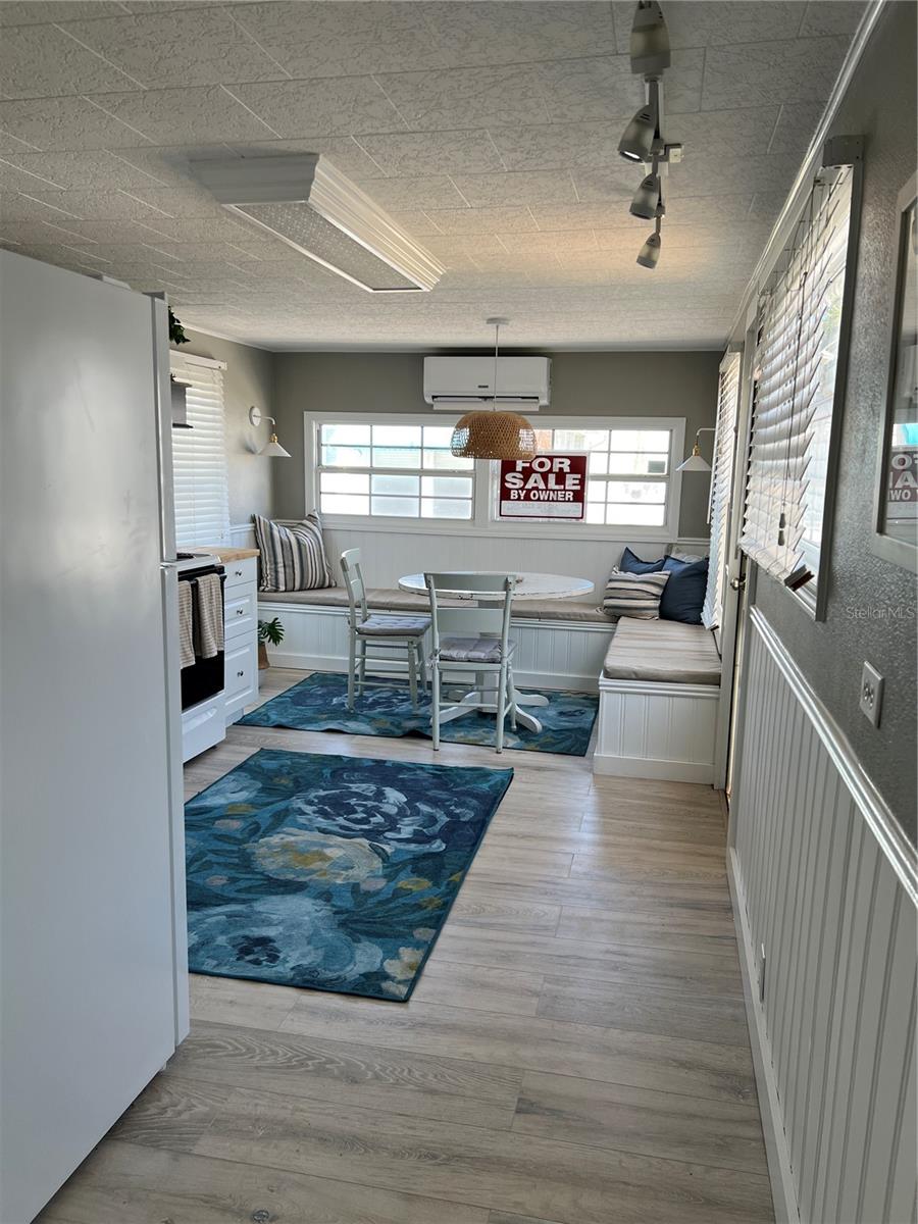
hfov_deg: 53.1
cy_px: 612
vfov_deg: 67.3
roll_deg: -0.9
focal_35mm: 26
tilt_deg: -7.8
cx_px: 459
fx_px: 919
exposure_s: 1/158
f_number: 1.5
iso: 40
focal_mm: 5.7
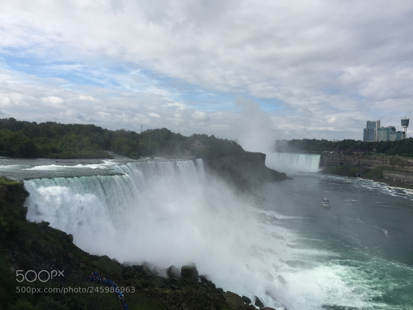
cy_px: 155
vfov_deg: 48.2
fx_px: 346
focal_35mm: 29
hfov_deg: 61.7
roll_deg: -2.5
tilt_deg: -1.4
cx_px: 206
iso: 32
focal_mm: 4.15
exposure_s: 1/3049
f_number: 2.2
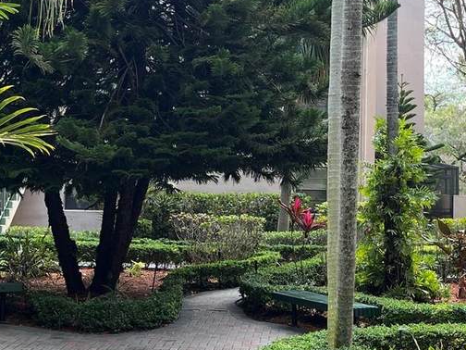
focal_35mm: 66
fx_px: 888
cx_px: 237
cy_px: 134
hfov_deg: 29.4
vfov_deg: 22.2
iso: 50
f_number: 1.6
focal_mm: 5.1
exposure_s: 1/404
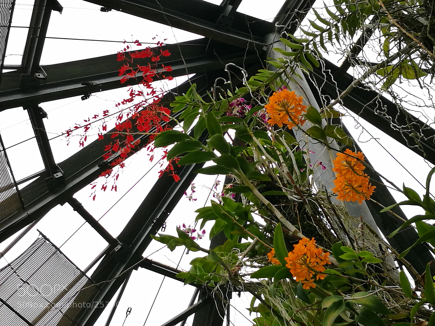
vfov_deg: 51.4
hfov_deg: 65.3
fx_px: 339
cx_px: 218
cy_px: 163
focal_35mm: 27
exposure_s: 1/198
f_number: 2.2
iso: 50
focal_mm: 4.5
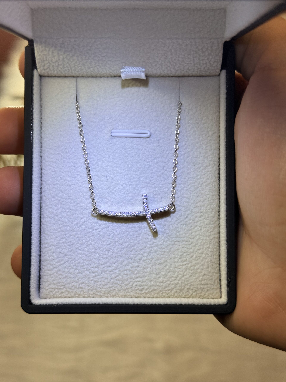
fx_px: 529
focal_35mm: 48
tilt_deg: -47.7
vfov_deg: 39.7
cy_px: 191
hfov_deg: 30.3
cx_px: 143
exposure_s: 1/100
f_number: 1.78
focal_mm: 6.76
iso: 64
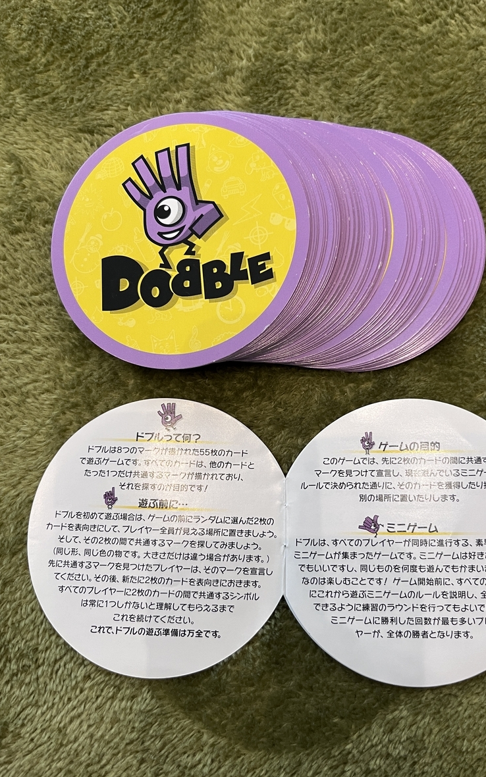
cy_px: 383
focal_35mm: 28
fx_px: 593
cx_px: 284
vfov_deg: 66.5
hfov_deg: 44.4
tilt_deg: -79.4
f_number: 1.6
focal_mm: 5.1
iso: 100
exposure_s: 1/60
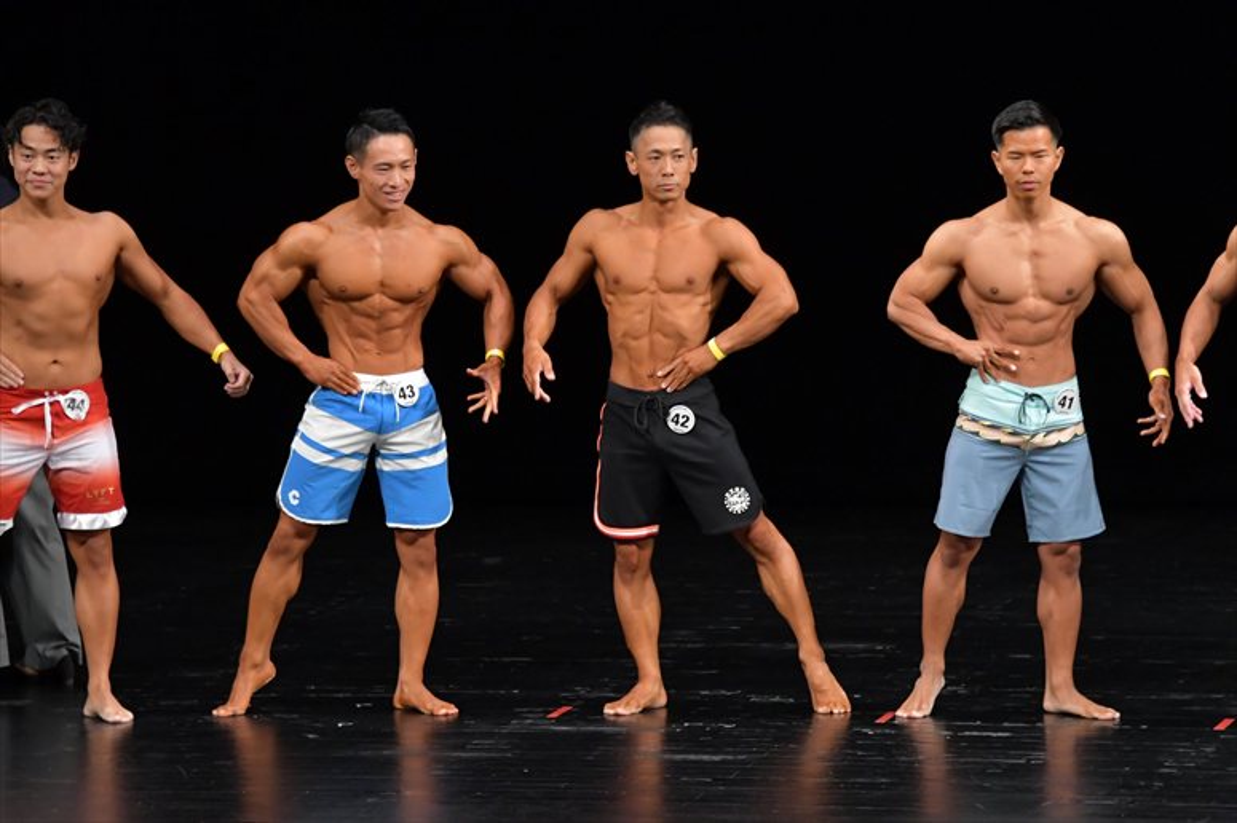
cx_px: 618
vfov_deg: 5.4
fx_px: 8758
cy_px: 412
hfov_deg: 8.1
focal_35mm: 255
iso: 3200
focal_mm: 170
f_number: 5.6
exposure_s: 1/400
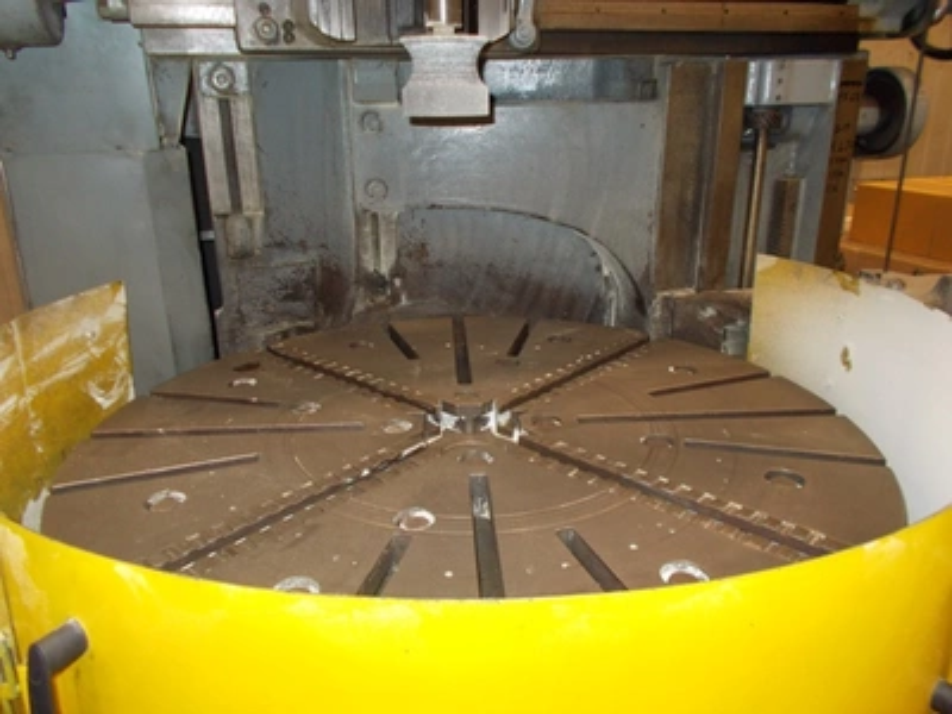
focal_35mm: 26
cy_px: 357
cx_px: 476
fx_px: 715
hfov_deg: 67.3
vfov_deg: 53.1
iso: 200
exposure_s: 1/25
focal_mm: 4.6
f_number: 3.2
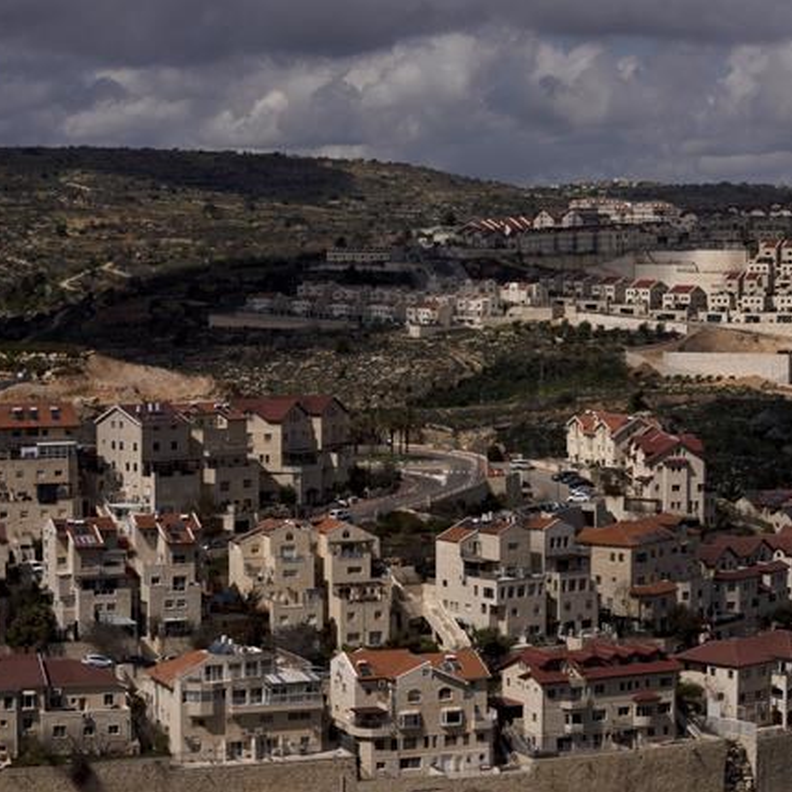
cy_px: 396
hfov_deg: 18.4
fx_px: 2433
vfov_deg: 18.5
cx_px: 519
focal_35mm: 94
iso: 400
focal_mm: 73
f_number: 14
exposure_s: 1/2500
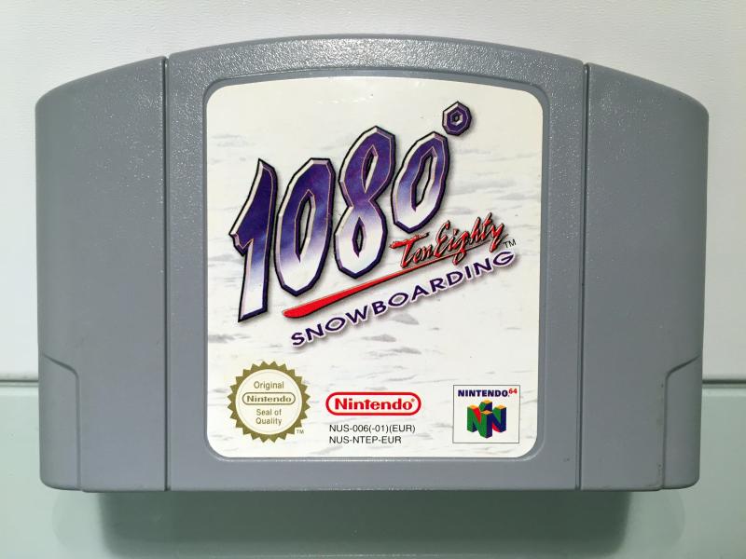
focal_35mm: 29
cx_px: 373
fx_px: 625
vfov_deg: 48.2
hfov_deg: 61.7
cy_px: 280
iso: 50
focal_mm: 4.15
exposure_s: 1/33
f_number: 2.2
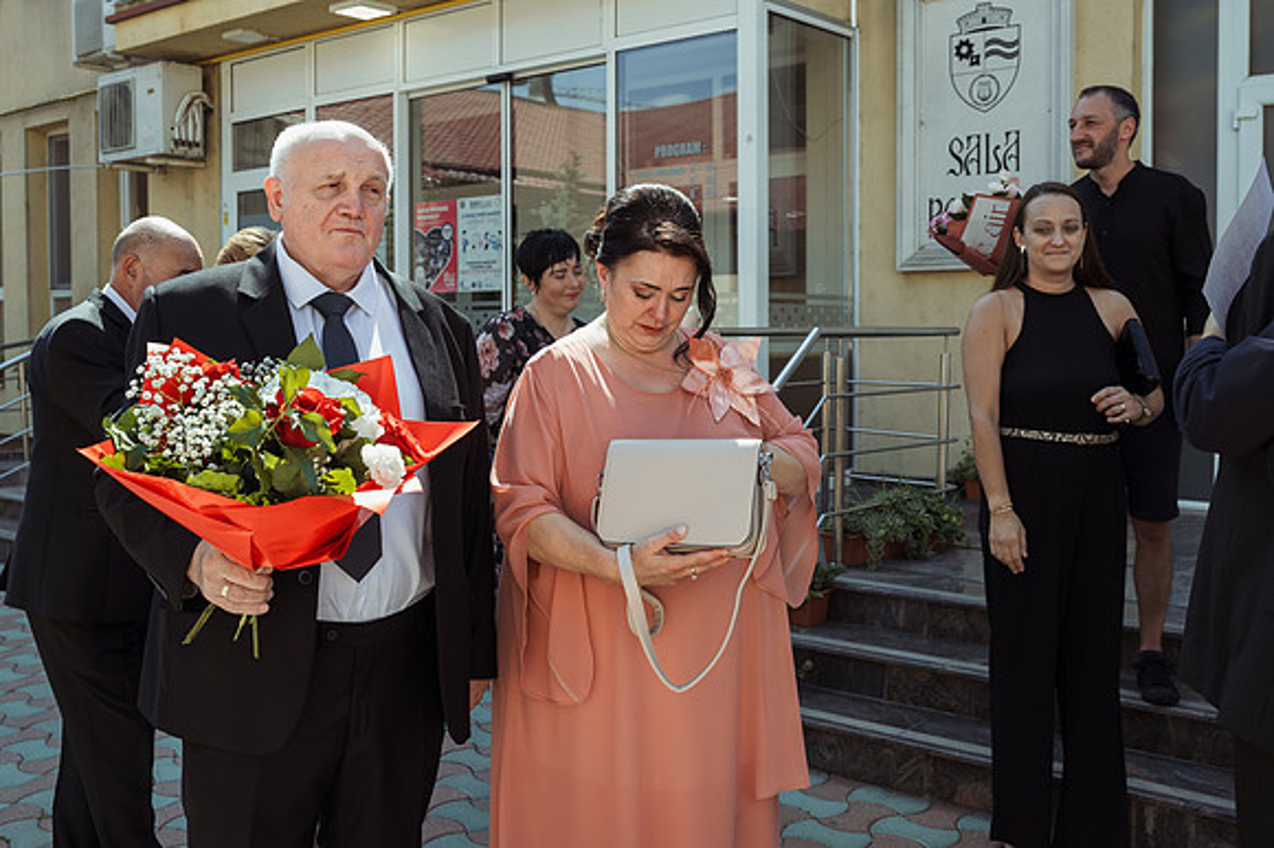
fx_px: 1290
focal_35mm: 36
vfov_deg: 36.3
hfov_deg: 52.6
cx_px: 636
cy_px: 363
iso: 50
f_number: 5
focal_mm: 29.5
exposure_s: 1/200
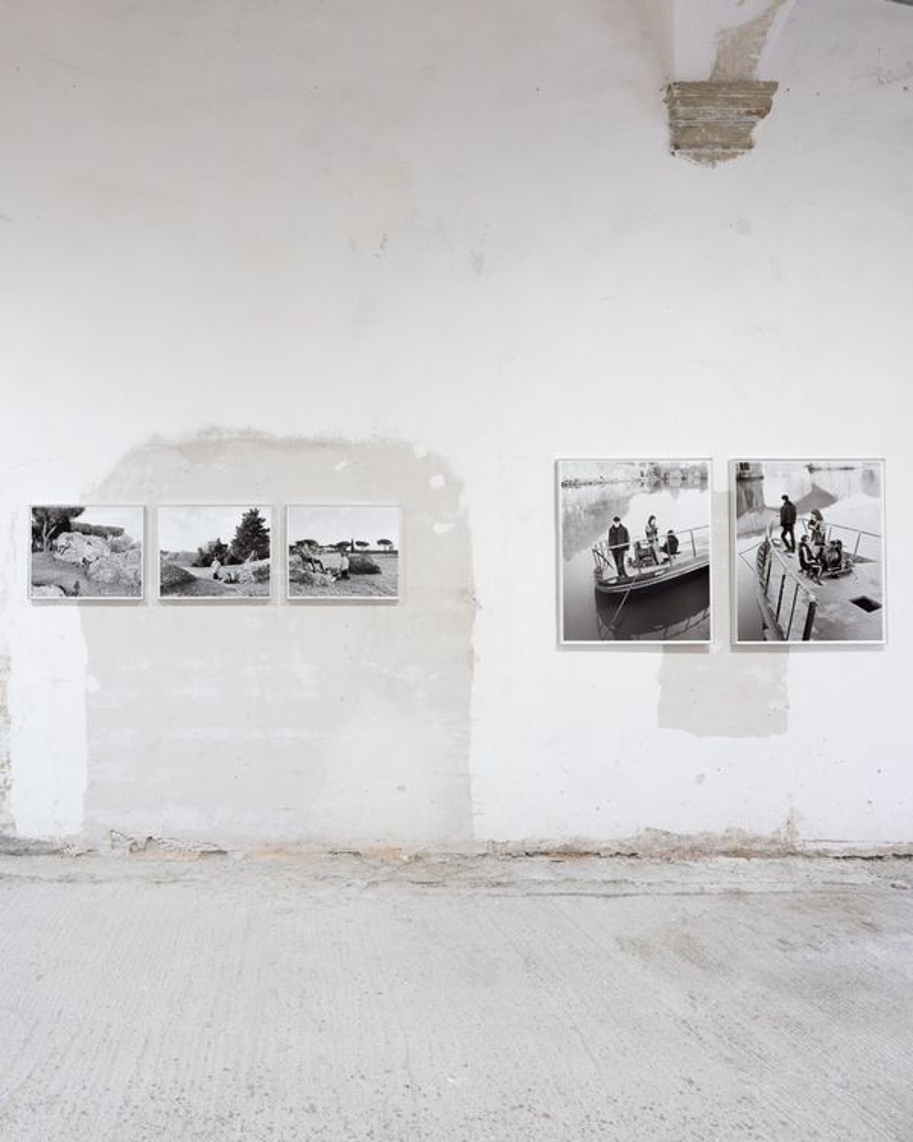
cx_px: 251
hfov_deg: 60.0
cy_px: 571
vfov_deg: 74.7
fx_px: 748
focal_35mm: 22
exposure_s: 1/20
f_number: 7.1
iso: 200
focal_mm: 22.1
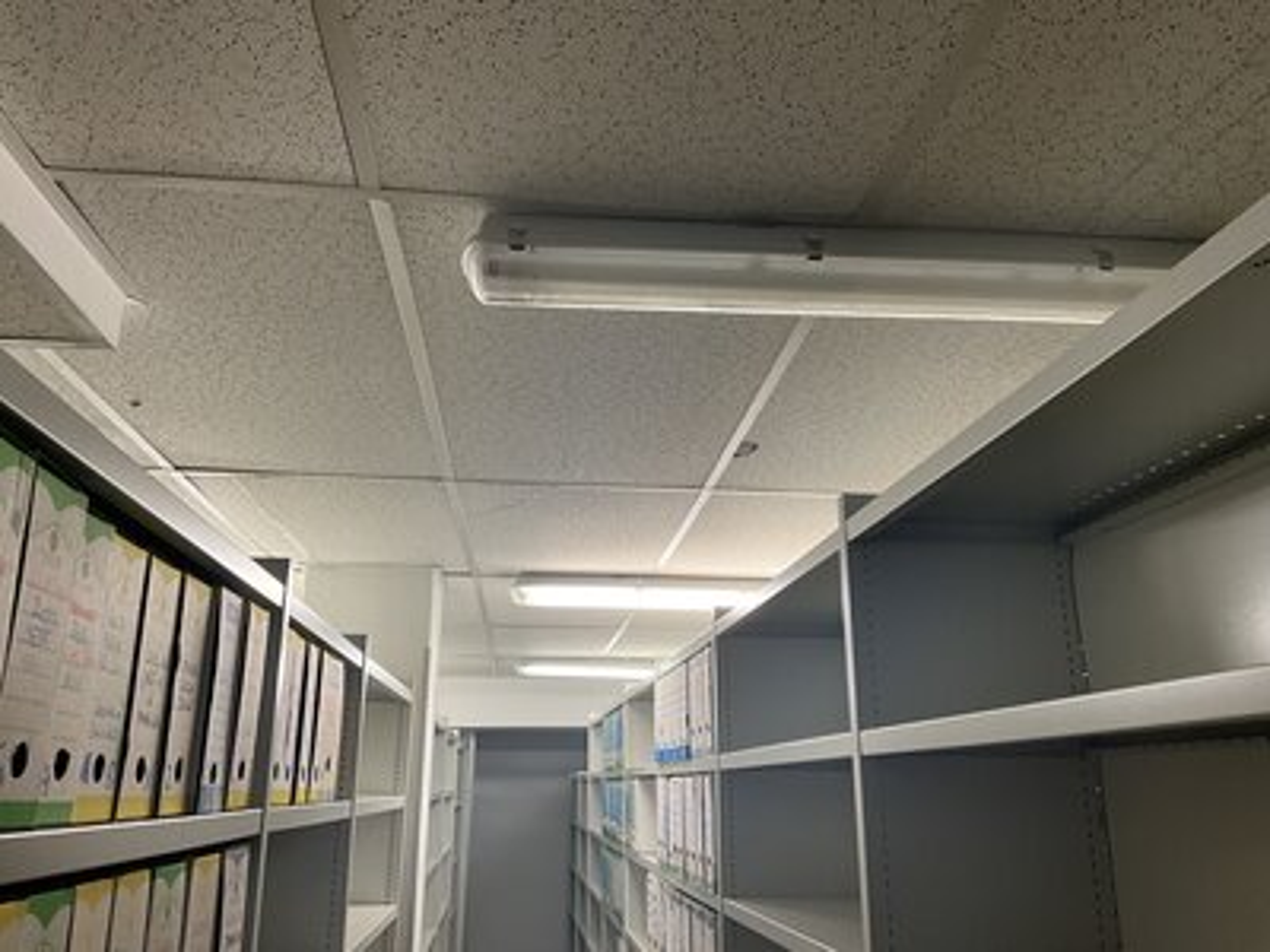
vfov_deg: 48.2
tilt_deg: +16.6
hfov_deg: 61.7
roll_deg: +0.7
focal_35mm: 29
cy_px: 476
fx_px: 1064
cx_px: 635
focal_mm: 3
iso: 40
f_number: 1.8
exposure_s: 1/50
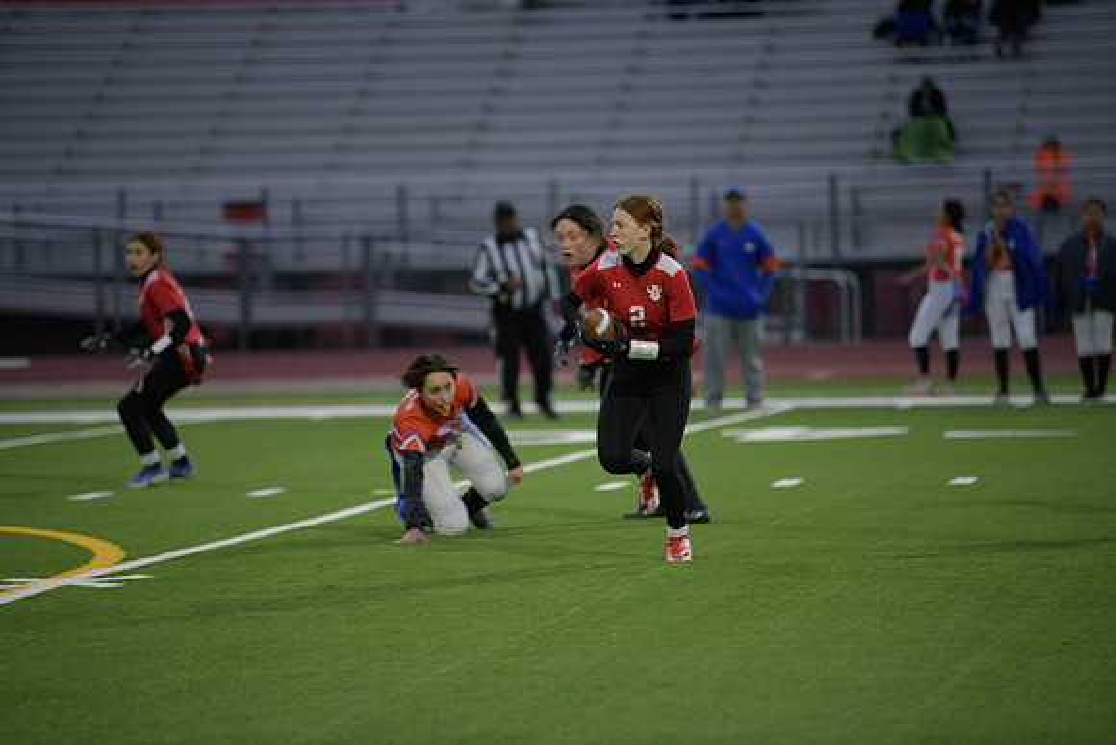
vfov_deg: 6.9
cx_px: 558
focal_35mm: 200
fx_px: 6201
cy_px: 372
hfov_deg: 10.3
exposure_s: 1/200
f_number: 2.8
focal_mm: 200
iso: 360
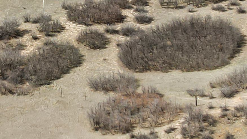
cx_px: 72
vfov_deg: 8.4
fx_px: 943
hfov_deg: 14.9
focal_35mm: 144
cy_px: 18
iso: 100
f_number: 2.8
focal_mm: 8.38
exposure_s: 1/1600
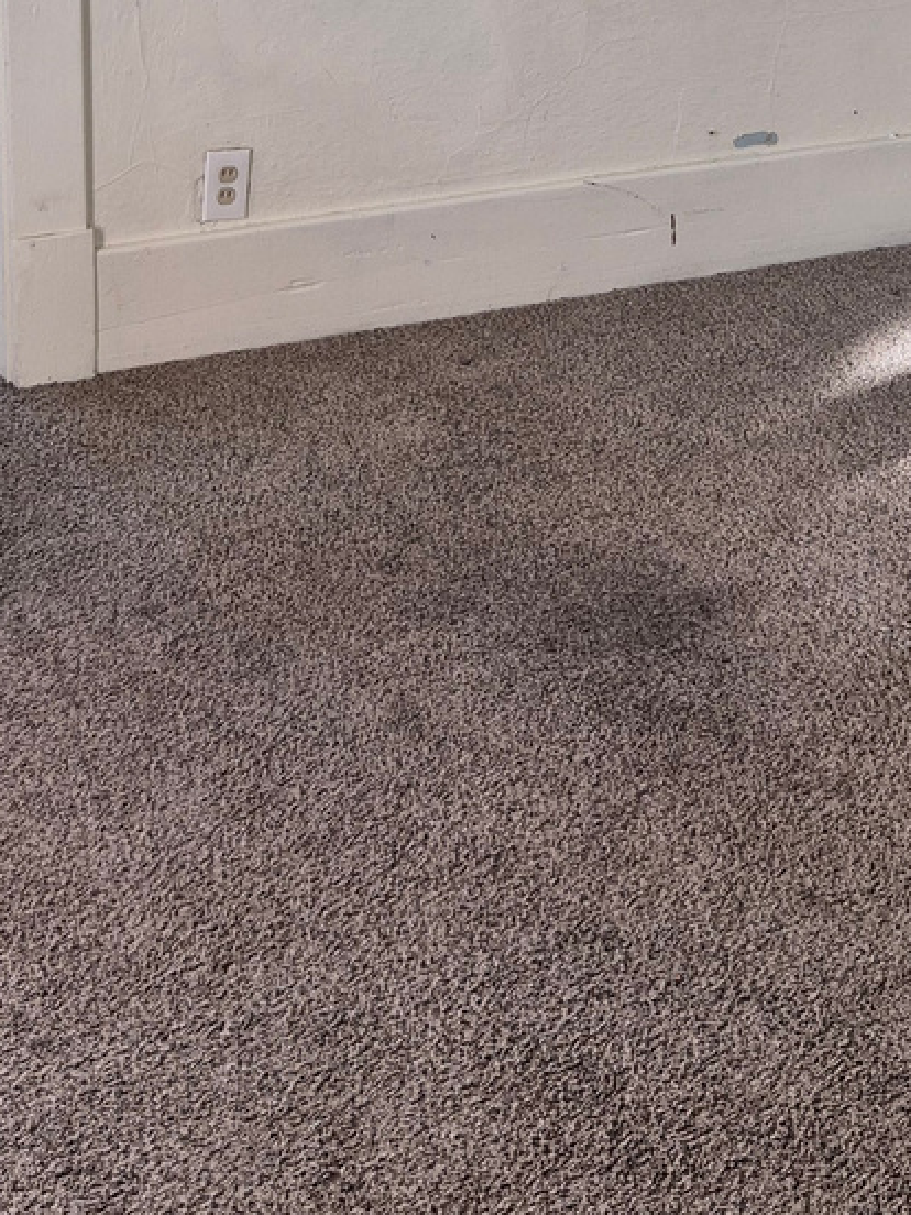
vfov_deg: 28.2
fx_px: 2246
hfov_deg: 22.9
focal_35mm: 64
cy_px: -35
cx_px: 359
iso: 64
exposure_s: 1/60
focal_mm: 5.4
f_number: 1.8
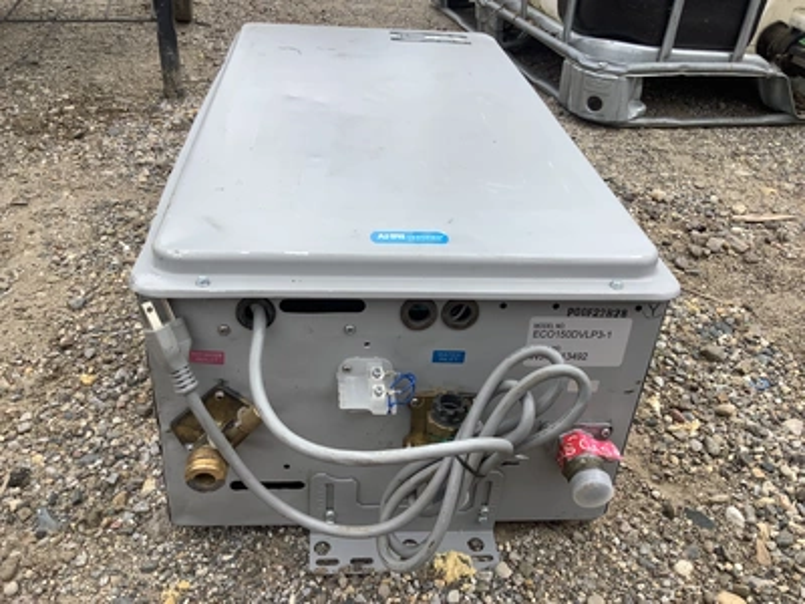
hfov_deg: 58.4
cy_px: 302
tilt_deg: -33.5
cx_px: 402
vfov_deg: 45.4
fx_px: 721
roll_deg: -3.5
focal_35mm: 31
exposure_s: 1/867
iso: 25
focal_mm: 3.3
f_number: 2.4
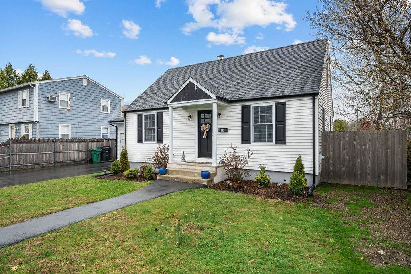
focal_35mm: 20
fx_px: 228
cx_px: 206
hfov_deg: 84.0
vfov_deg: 61.9
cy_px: 137
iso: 250
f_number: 14
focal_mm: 20
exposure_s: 1/30
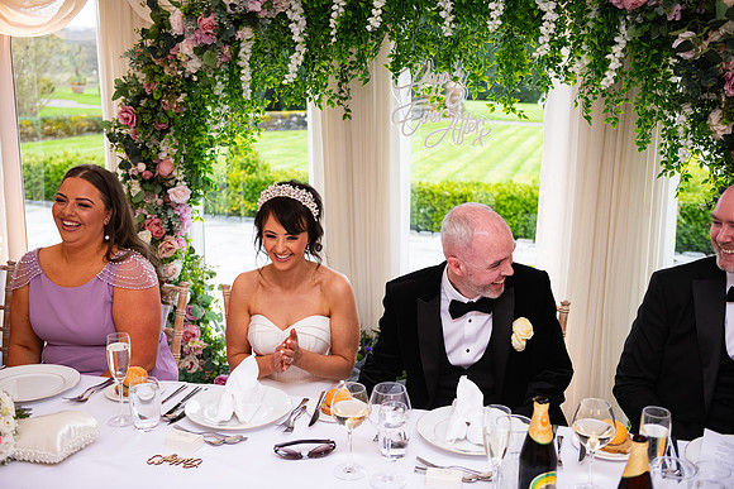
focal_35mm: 38
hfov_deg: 50.7
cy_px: 244
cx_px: 367
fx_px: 775
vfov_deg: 35.1
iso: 1000
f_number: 3.5
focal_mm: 38
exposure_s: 1/160
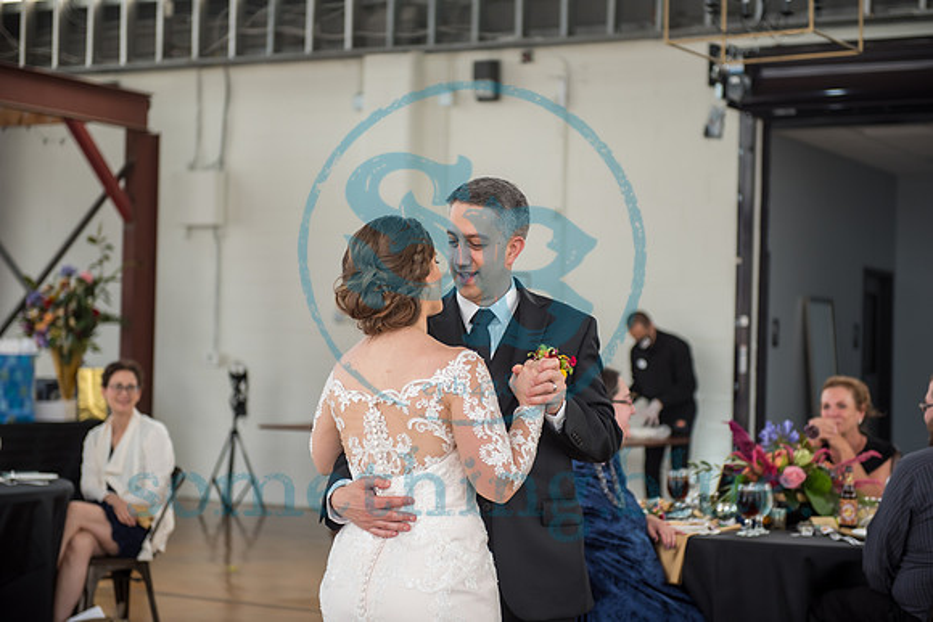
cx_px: 466
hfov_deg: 28.8
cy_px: 311
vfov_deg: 19.5
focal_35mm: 70
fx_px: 1815
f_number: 2.8
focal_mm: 70
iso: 400
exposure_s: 1/250
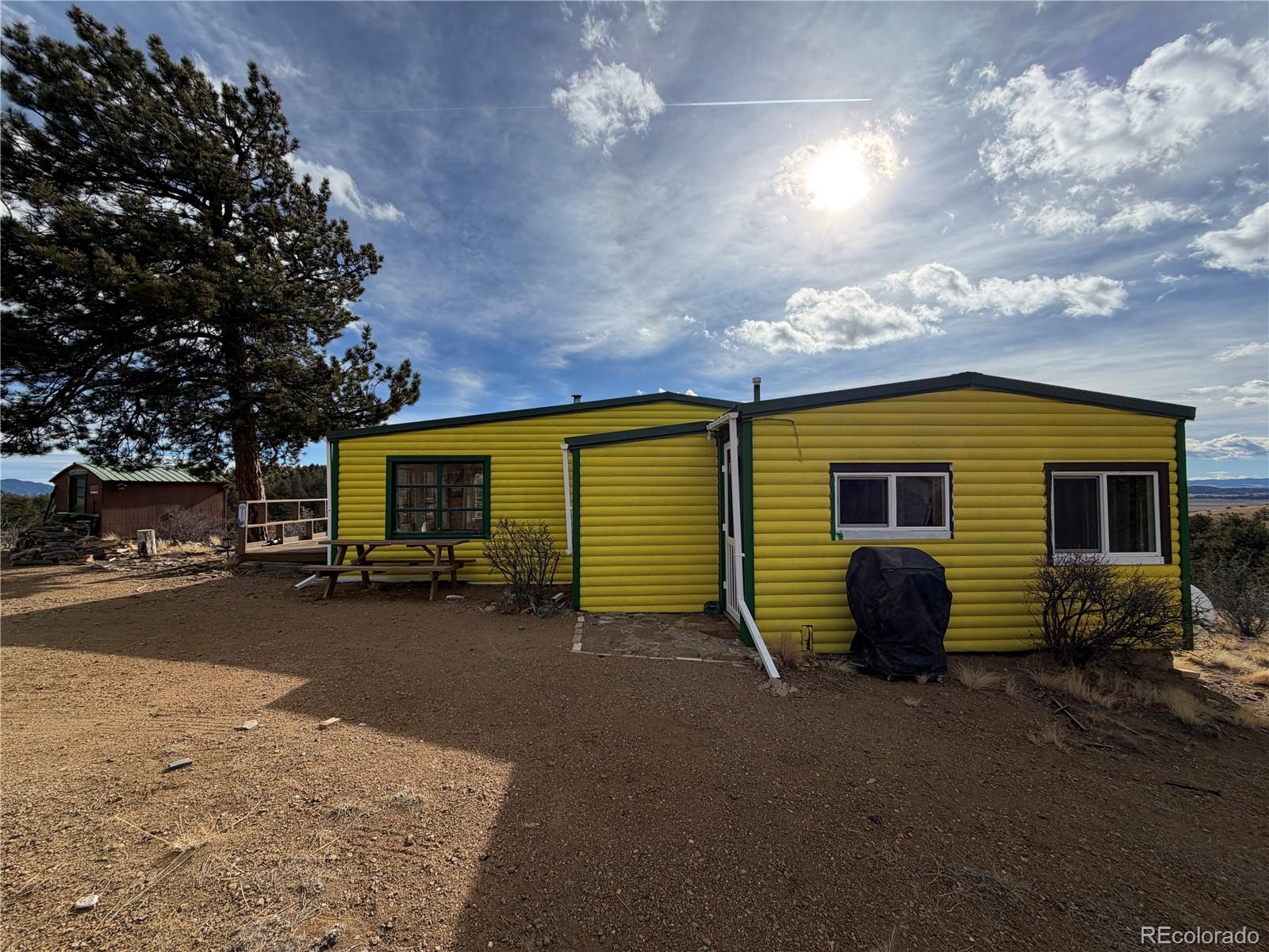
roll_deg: +0.2
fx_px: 513
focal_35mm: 14
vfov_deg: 85.7
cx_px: 634
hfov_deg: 102.1
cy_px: 476
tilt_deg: +1.9
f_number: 2.2
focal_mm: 2.22
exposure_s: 1/1613
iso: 20
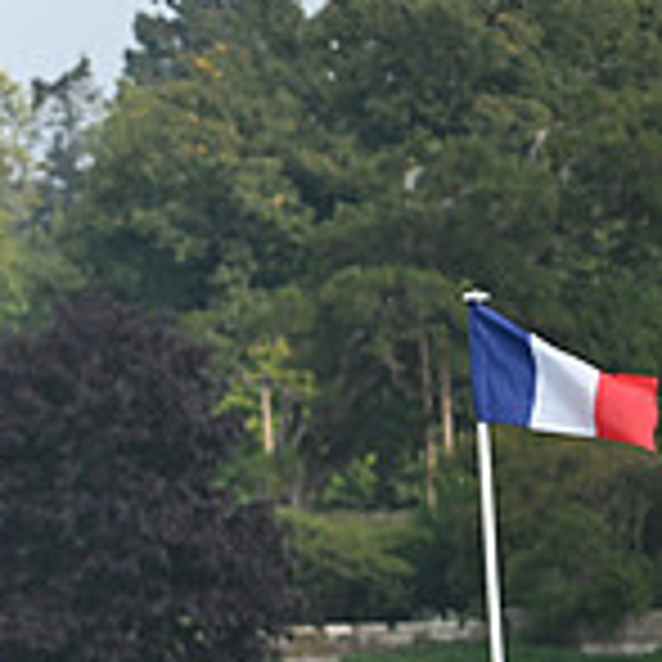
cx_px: -635
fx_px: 15989
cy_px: 664
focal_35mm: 739
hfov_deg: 2.4
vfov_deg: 2.4
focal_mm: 220
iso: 450
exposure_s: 1/1250
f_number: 5
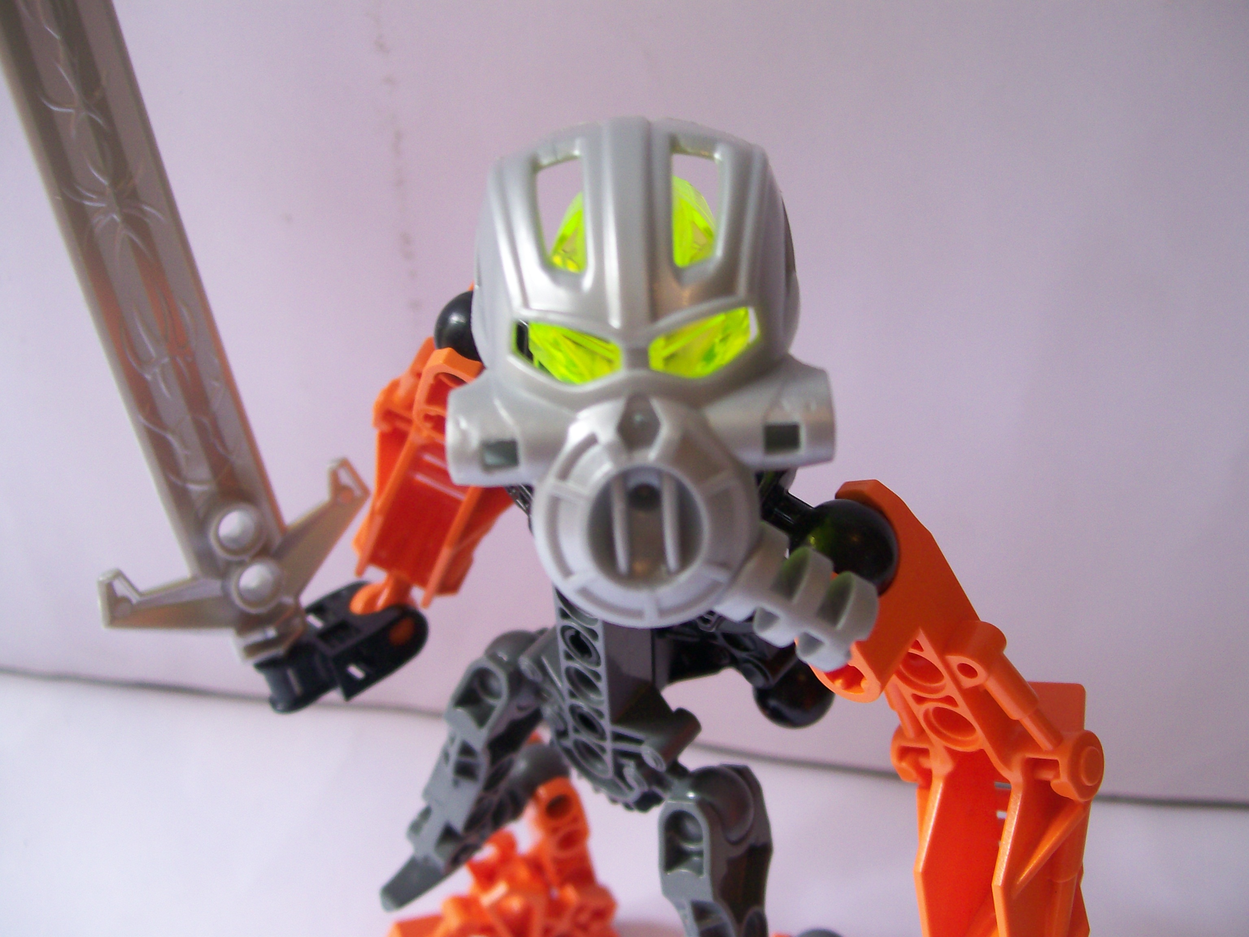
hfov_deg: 51.4
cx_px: 624
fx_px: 1299
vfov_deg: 39.7
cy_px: 468
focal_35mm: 36
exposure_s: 1/36.7
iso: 80
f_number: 2.7
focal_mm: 6
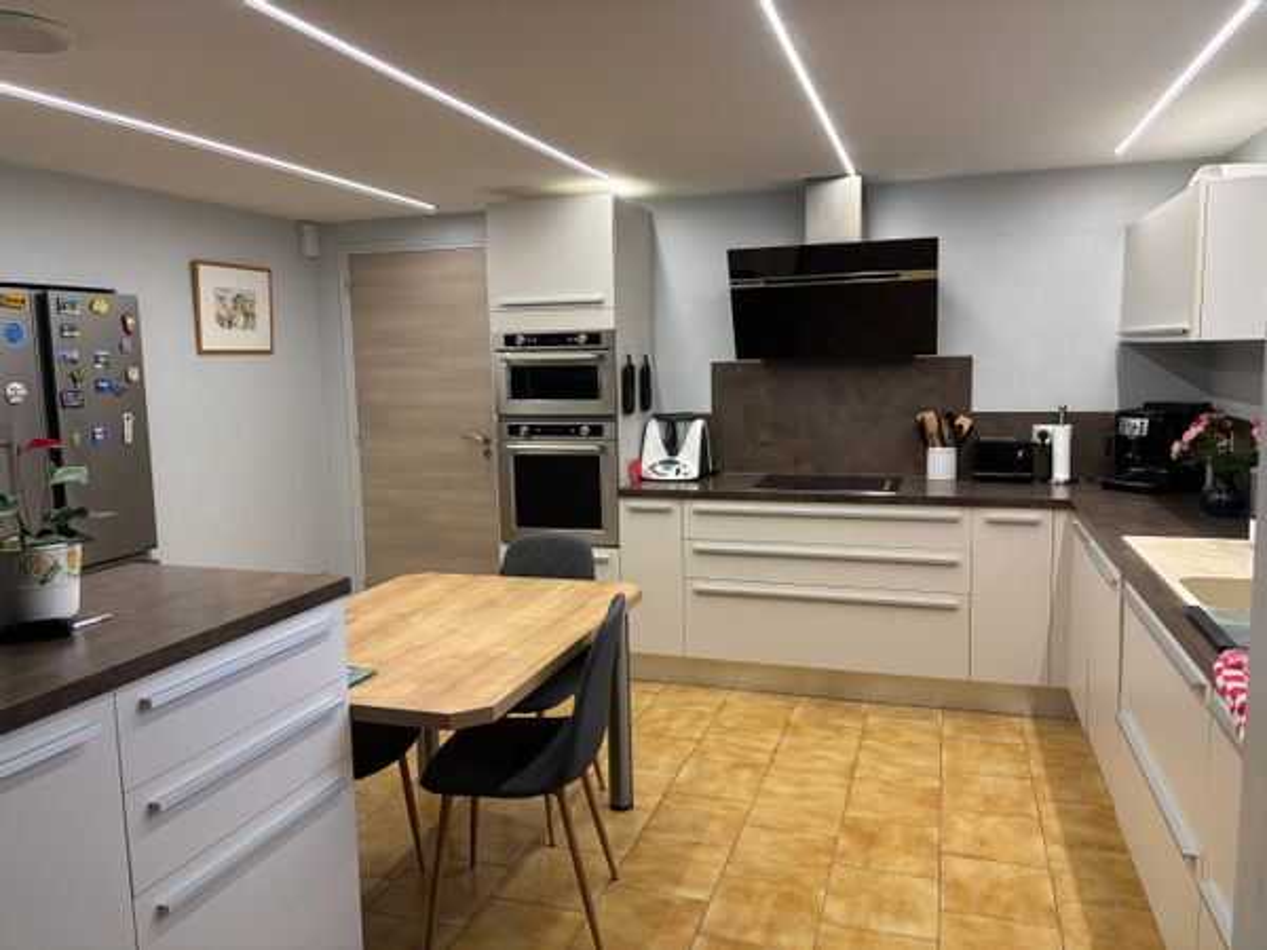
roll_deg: +1.3
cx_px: 634
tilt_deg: -7.1
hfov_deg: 67.3
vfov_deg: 53.1
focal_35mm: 26
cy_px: 475
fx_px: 952
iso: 160
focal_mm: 5.96
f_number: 1.6
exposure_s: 1/47
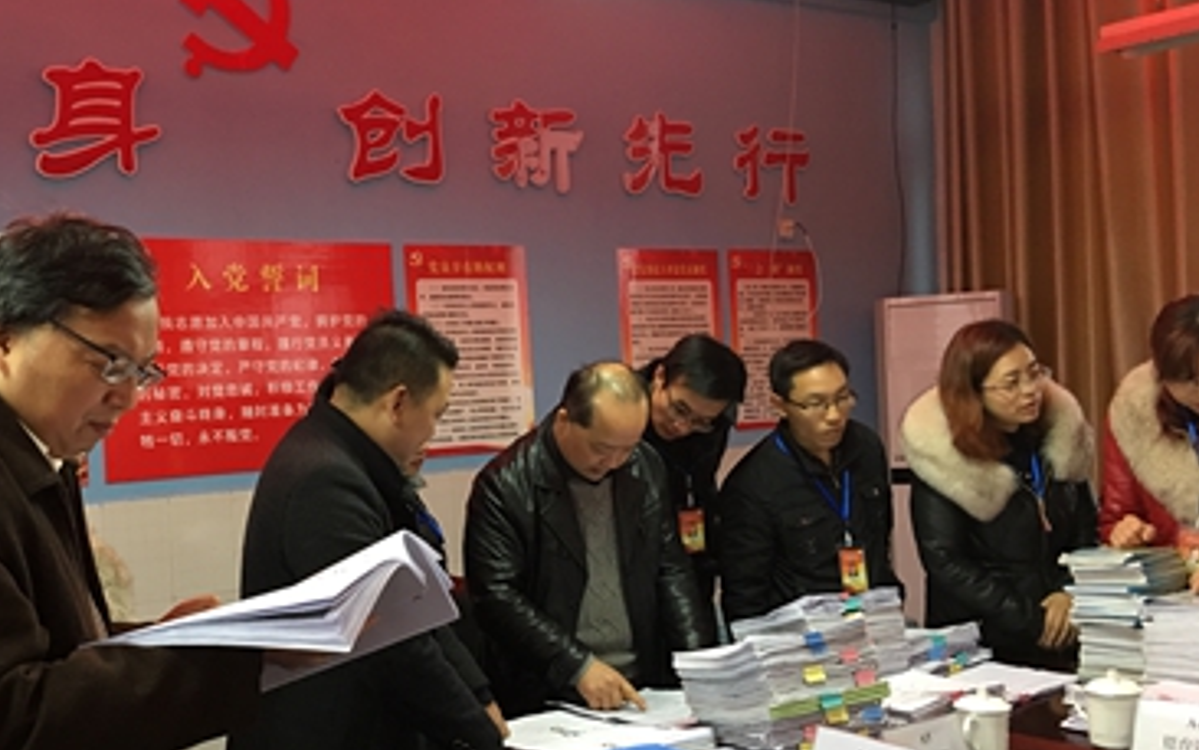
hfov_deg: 46.6
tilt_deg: +0.6
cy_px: 434
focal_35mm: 42
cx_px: 429
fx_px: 1373
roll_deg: +2.5
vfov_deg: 30.5
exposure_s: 1/17
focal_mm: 4.15
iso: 80
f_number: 2.2
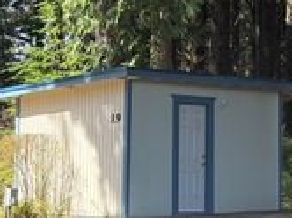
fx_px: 1221
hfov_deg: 13.6
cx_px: 195
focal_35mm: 145
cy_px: 156
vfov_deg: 10.2
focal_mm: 6.76
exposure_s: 1/786
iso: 100
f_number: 1.78
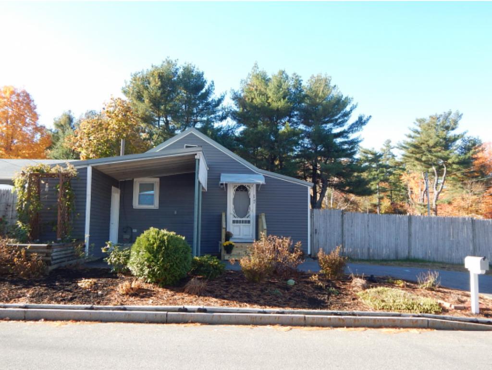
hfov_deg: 63.4
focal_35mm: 28
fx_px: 398
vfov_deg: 49.8
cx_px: 246
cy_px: 185
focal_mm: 5.1
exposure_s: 1/250
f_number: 3.2
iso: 125
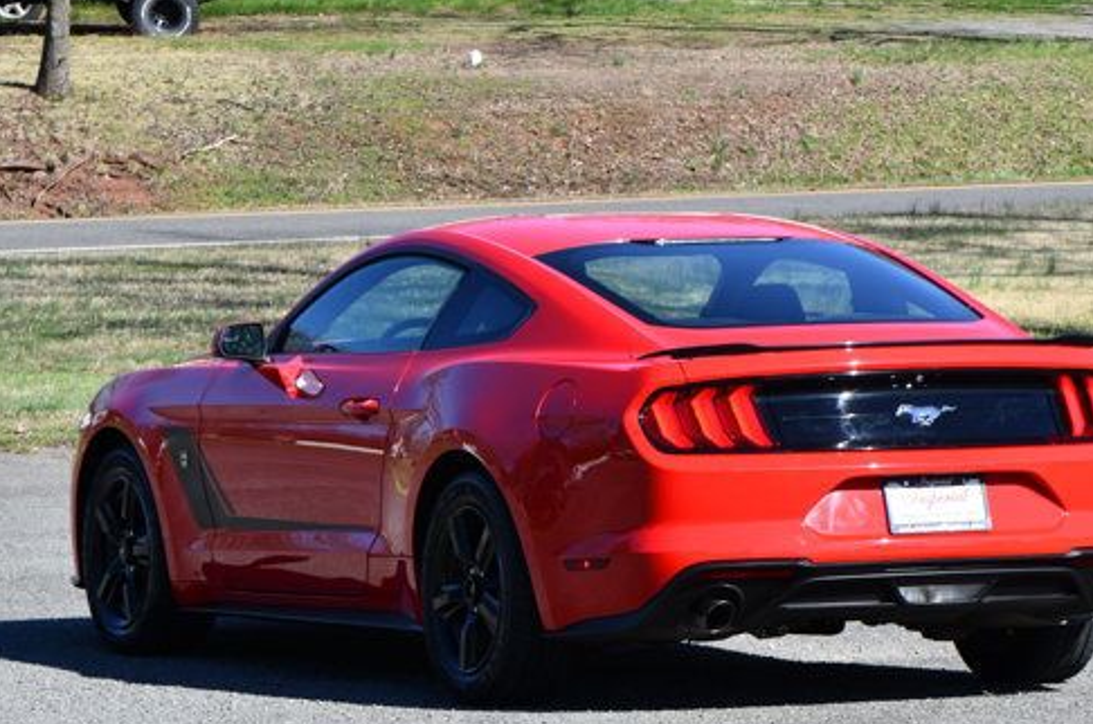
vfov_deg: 5.8
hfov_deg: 8.7
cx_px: 603
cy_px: 310
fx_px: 7181
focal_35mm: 237
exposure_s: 1/250
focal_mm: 120
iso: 125
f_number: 8
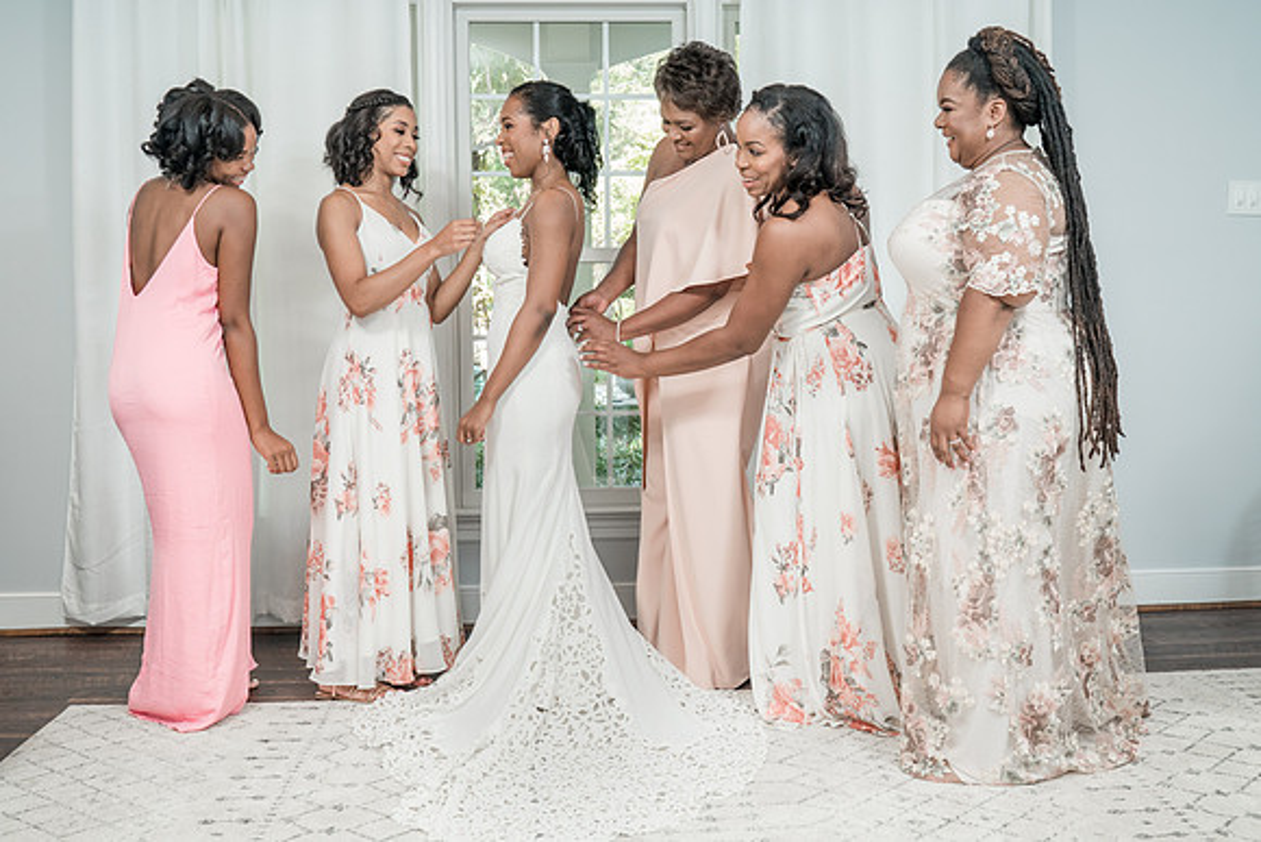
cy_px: 412
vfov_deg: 34.7
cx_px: 659
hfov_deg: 50.2
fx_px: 1345
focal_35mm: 38
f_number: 5.6
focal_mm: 35
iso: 1600
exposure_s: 1/200
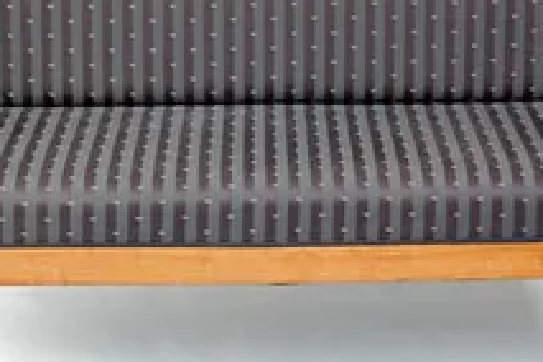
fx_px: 1357
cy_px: 138
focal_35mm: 90
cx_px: 268
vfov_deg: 15.2
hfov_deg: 22.6
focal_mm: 32
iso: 400
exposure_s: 1/60
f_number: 4.5
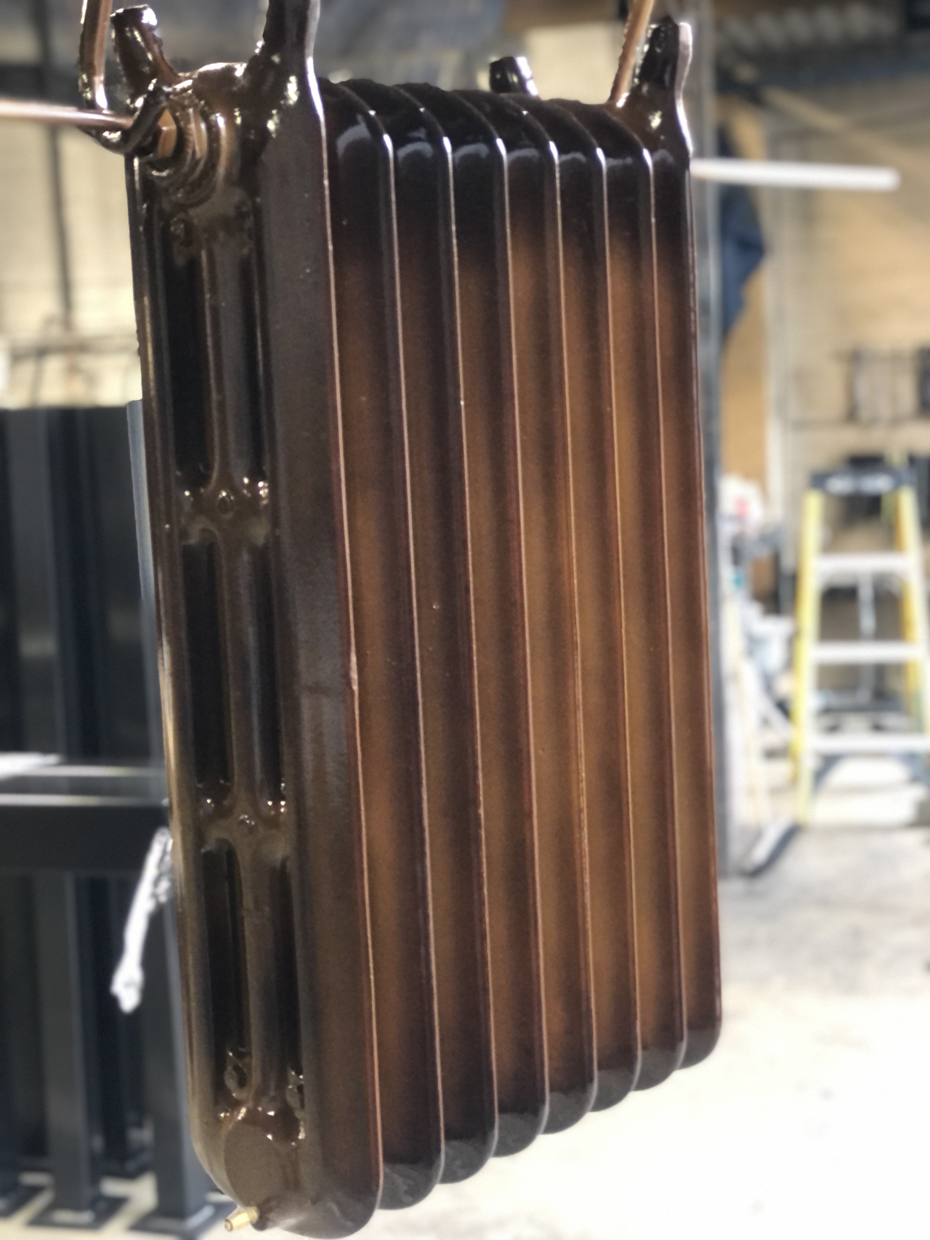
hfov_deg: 25.7
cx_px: 465
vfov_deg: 33.8
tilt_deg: -6.8
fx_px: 2042
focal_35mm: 57
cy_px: 620
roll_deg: +1.8
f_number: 2.8
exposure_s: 1/30
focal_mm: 6.6
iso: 500
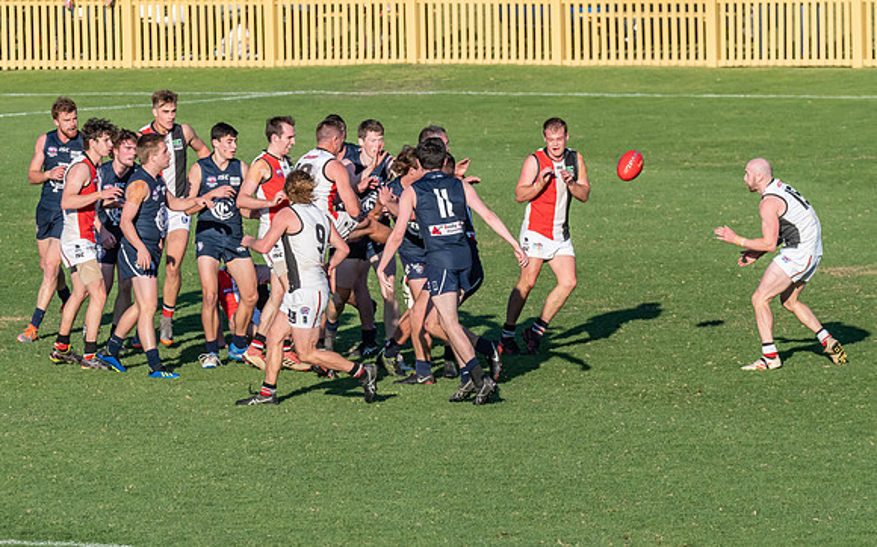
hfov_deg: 4.2
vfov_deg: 2.6
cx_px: 388
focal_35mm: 501
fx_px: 11959
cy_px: 289
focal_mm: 280
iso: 800
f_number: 10
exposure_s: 1/3200
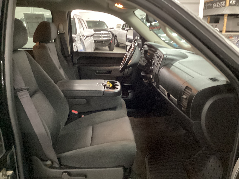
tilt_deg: -17.3
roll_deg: -0.7
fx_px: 214
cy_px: 90
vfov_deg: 45.4
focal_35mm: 31
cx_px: 120
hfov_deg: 58.4
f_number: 2.4
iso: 640
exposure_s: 1/25
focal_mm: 3.3
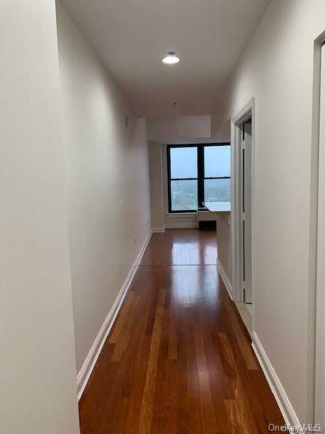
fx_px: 325
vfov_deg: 67.3
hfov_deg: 53.1
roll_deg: +1.7
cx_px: 162
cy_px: 217
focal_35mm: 26
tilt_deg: -4.1
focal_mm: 4.25
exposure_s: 1/60
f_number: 1.8
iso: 125
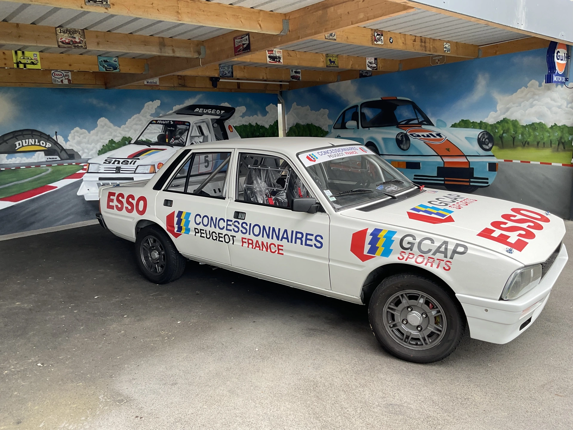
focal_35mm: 29
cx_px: 286
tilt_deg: -10.4
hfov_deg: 61.7
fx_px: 480
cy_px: 215
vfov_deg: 48.2
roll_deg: +1.9
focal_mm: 3
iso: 16
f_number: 1.8
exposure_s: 1/122
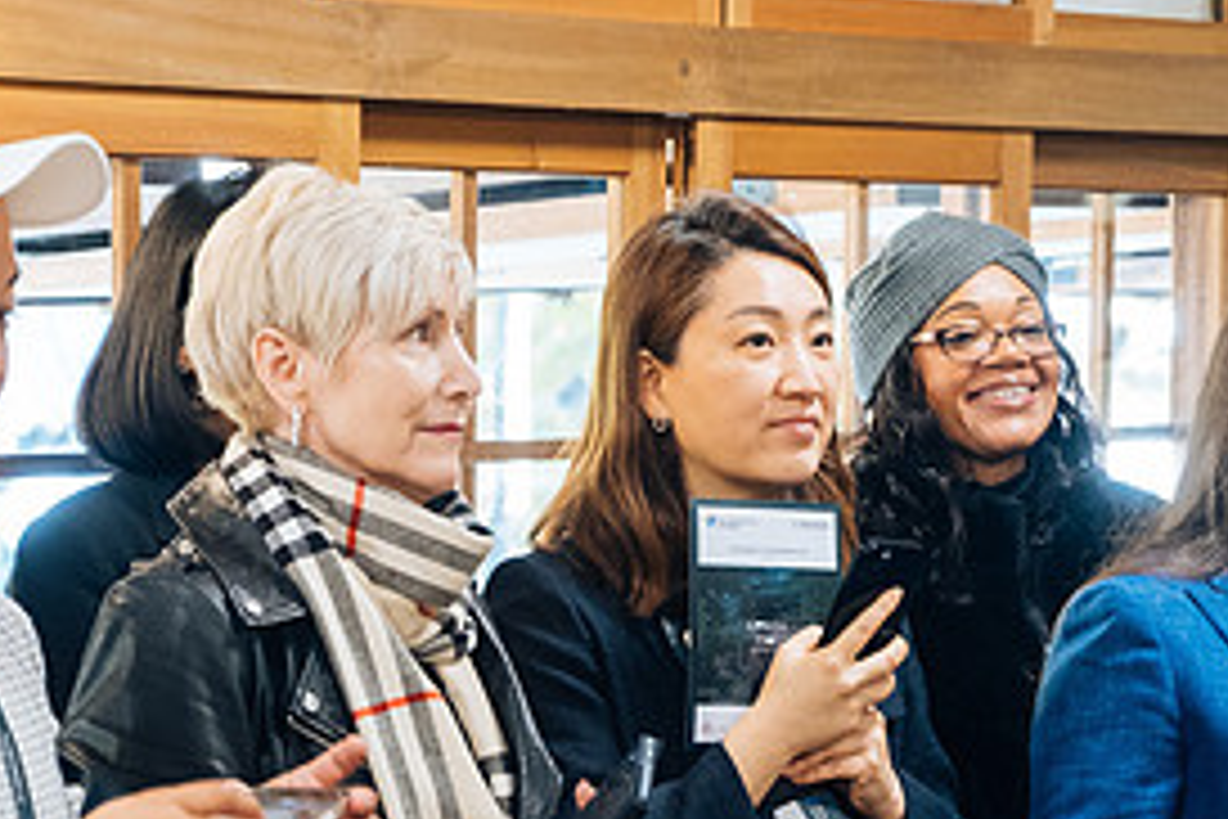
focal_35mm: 140
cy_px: 641
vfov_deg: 9.8
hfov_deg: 14.6
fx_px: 4775
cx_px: 517
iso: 1600
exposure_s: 1/60
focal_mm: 44.1
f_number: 3.2
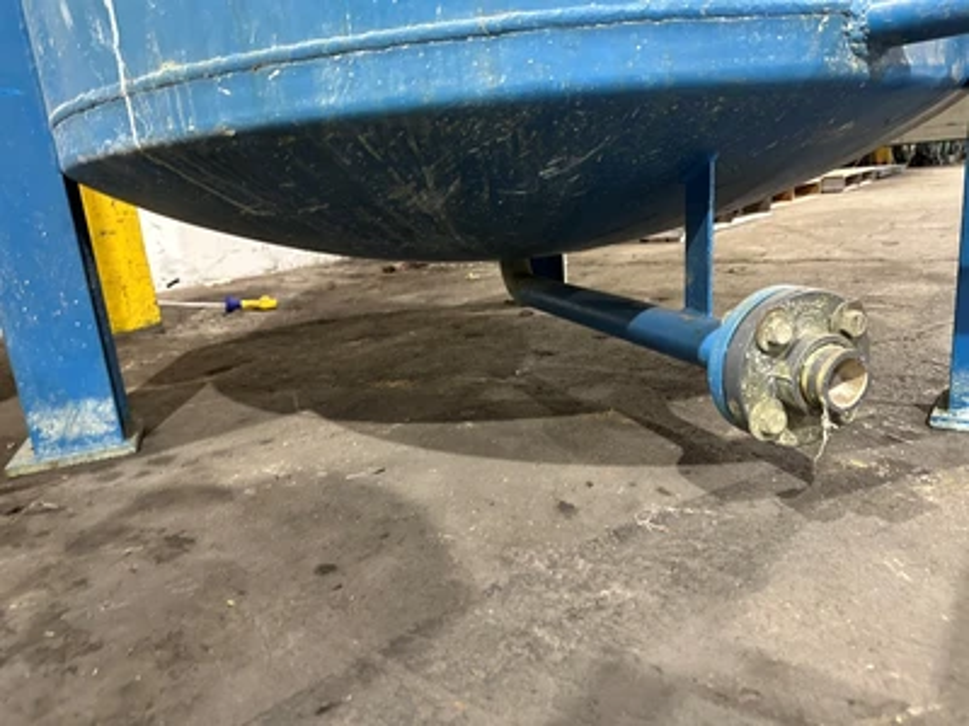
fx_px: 672
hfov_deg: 71.6
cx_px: 484
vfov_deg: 56.8
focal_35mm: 24
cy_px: 363
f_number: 1.78
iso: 640
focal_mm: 6.86
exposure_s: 1/40
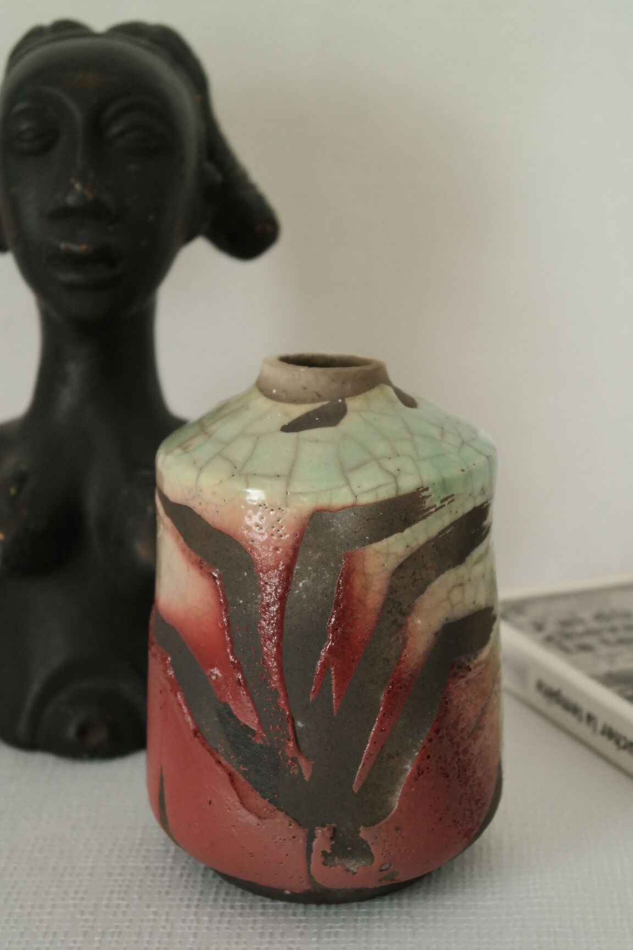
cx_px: 316
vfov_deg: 26.3
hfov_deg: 17.7
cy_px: 475
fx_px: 2031
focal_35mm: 77
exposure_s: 1/30
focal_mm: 50
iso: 800
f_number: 5.6
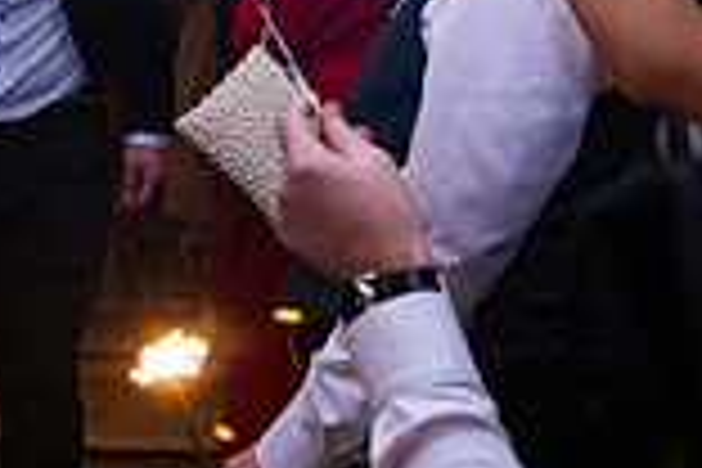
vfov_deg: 15.4
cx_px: -351
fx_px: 1735
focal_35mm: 89
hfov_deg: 19.8
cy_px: 227
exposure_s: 1/160
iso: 800
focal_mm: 24
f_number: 3.5
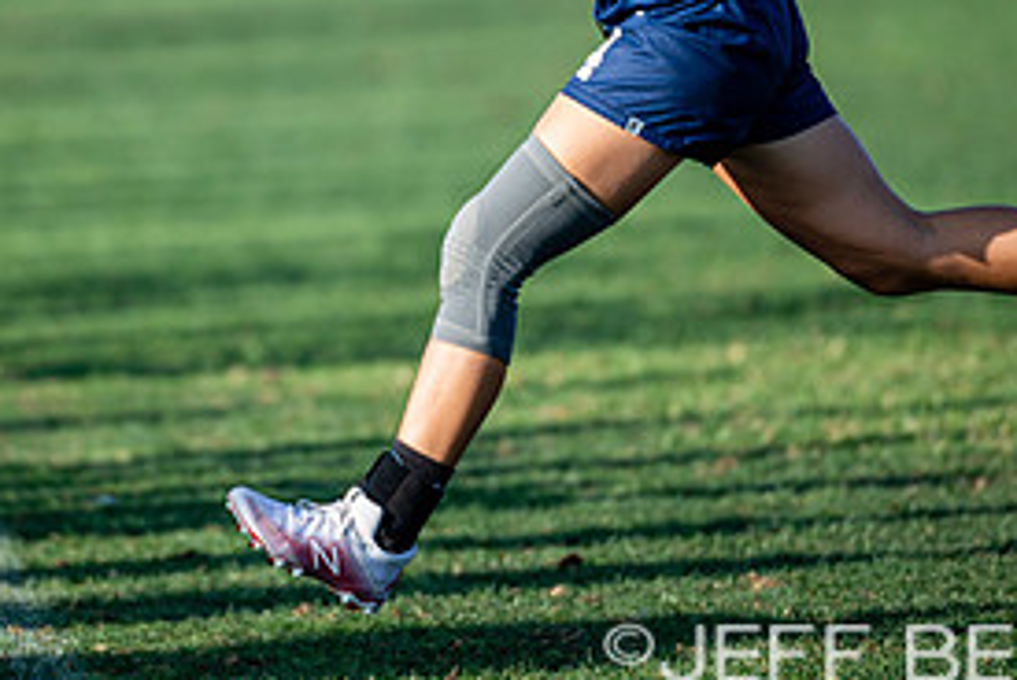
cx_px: 359
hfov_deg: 3.3
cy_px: 91
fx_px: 17873
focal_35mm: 632
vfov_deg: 2.2
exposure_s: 1/1600
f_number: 3.2
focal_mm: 300
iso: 200
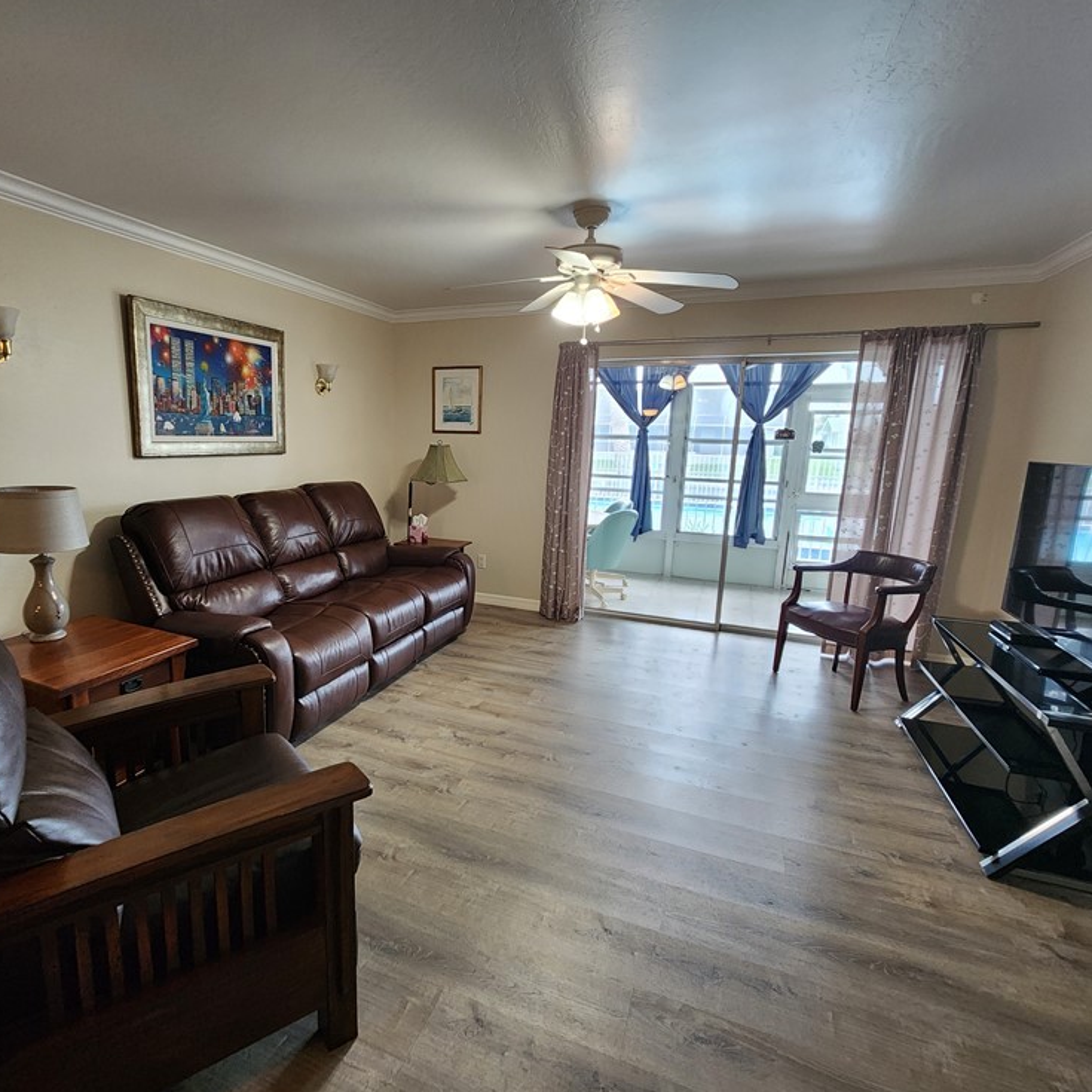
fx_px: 571
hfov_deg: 86.7
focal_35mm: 16
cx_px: 456
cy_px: 559
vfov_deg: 87.4
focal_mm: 2.2
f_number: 2.2
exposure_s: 1/60
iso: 250
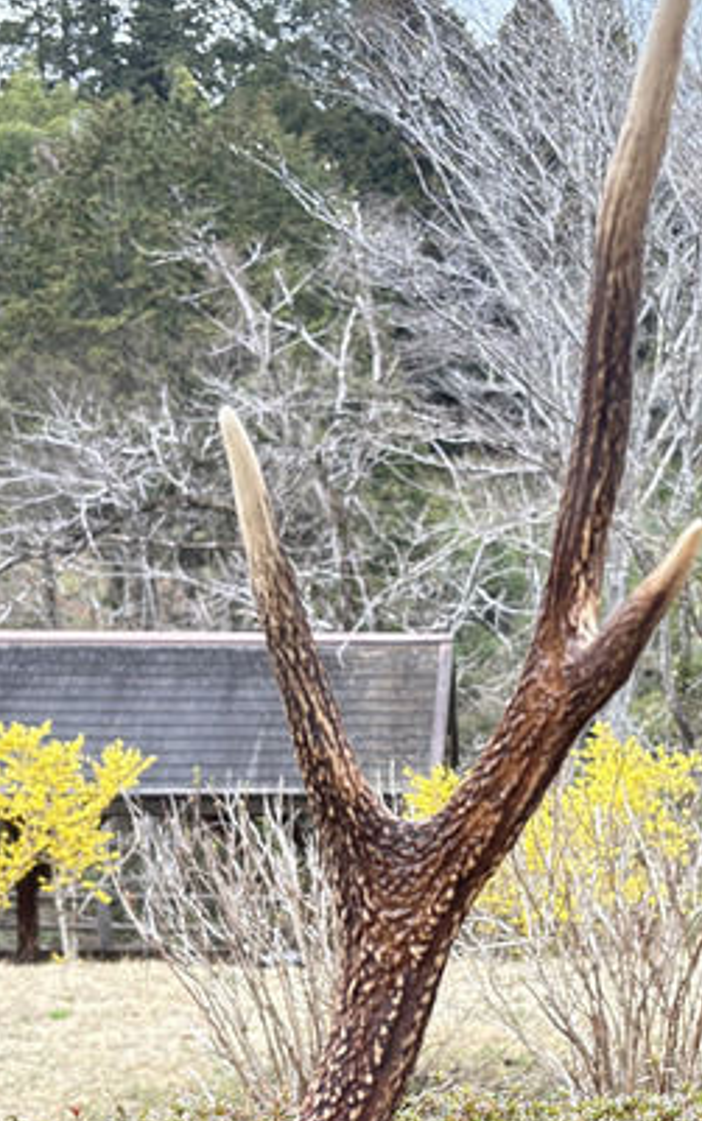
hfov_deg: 23.0
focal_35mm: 56
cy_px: 739
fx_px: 1712
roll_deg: -0.8
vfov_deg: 35.9
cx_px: 480
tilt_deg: -3.7
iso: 40
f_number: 1.6
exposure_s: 1/122
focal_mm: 5.96
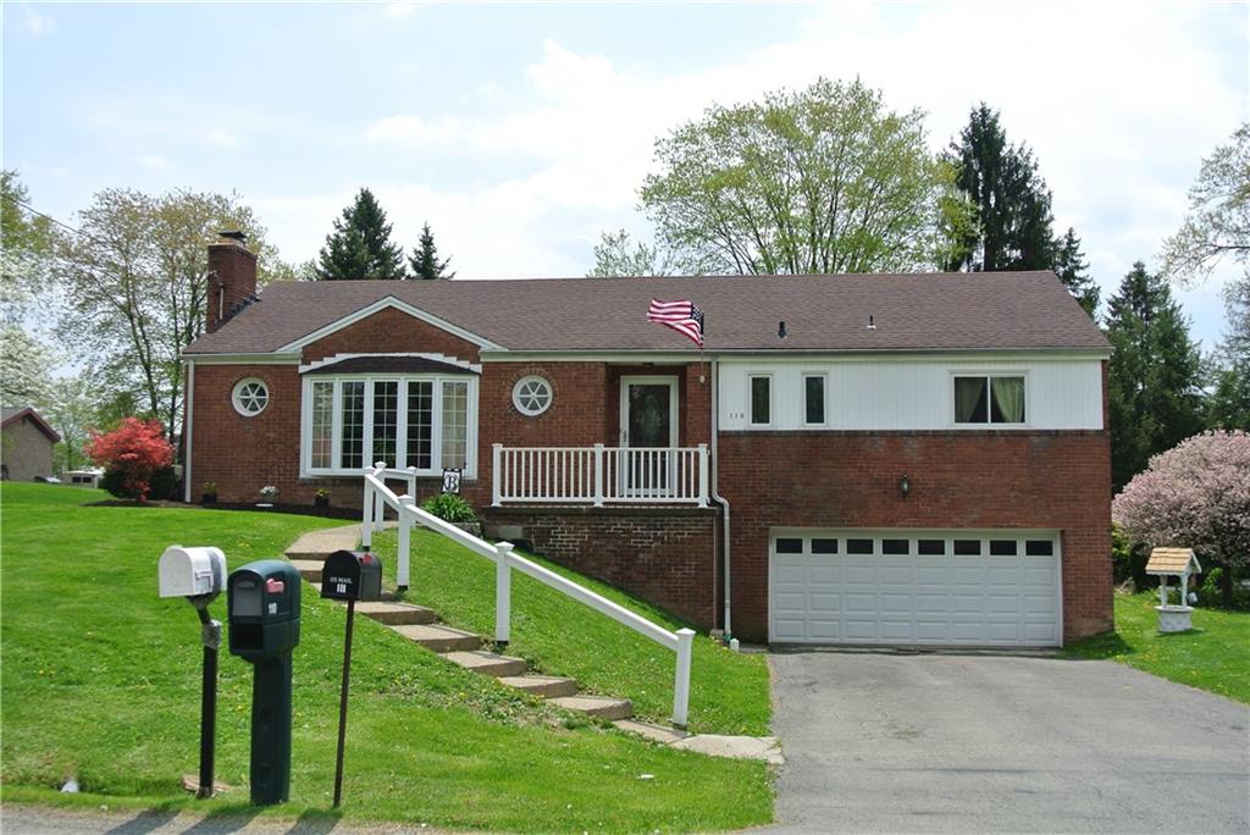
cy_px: 418
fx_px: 1251
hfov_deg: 53.1
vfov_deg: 36.9
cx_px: 625
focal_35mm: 36
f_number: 5
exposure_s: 1/800
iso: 100
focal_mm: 13.6
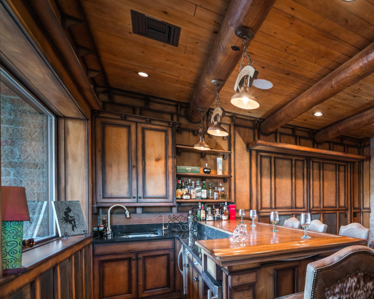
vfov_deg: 61.4
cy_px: 203
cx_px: 346
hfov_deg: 61.5
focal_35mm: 22
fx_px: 244
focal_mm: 12
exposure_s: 1/20
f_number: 6.7
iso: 160
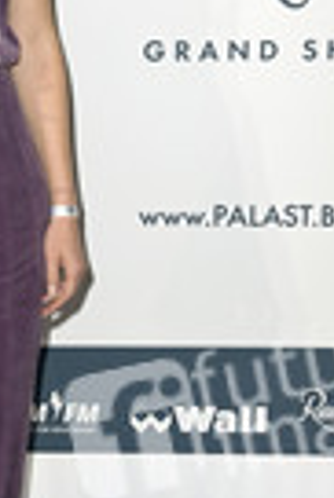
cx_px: -81
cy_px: 231
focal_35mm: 141
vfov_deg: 14.5
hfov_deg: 9.6
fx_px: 1957
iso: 640
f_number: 6.3
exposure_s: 1/250
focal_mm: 48
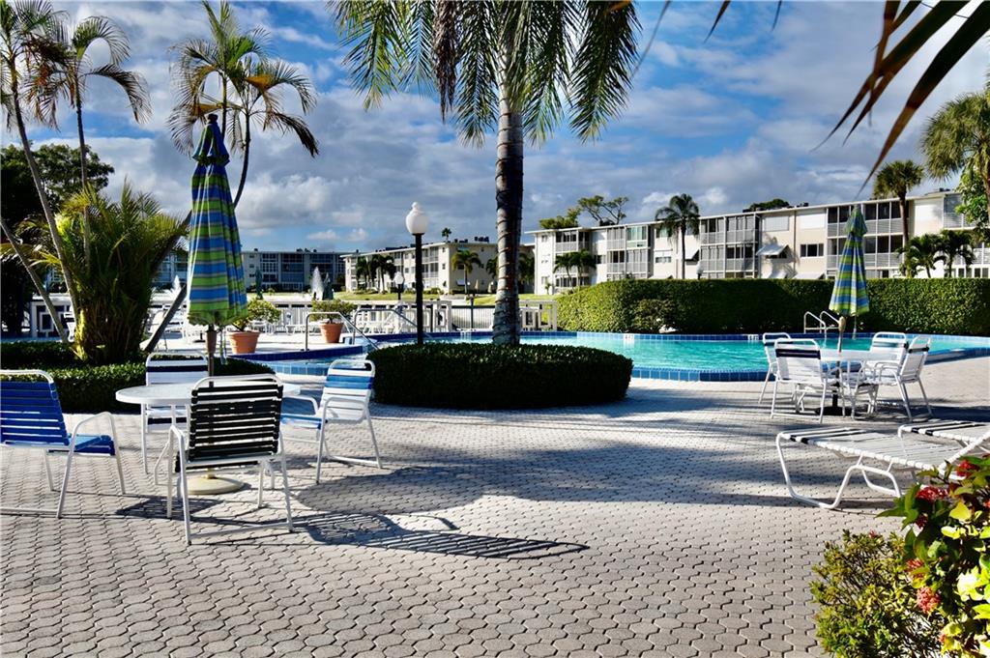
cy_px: 329
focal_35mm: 30
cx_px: 495
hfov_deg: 62.0
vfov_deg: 43.5
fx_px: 824
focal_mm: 20
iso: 100
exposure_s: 1/320
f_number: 8
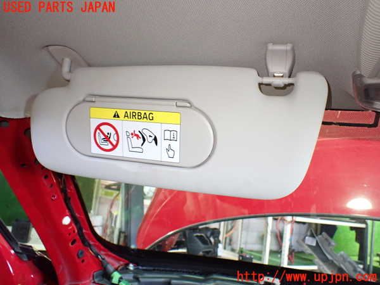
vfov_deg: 46.8
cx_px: 190
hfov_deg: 60.0
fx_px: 329
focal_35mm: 30
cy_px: 142
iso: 800
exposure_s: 1/40
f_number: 2.3
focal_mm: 5.4
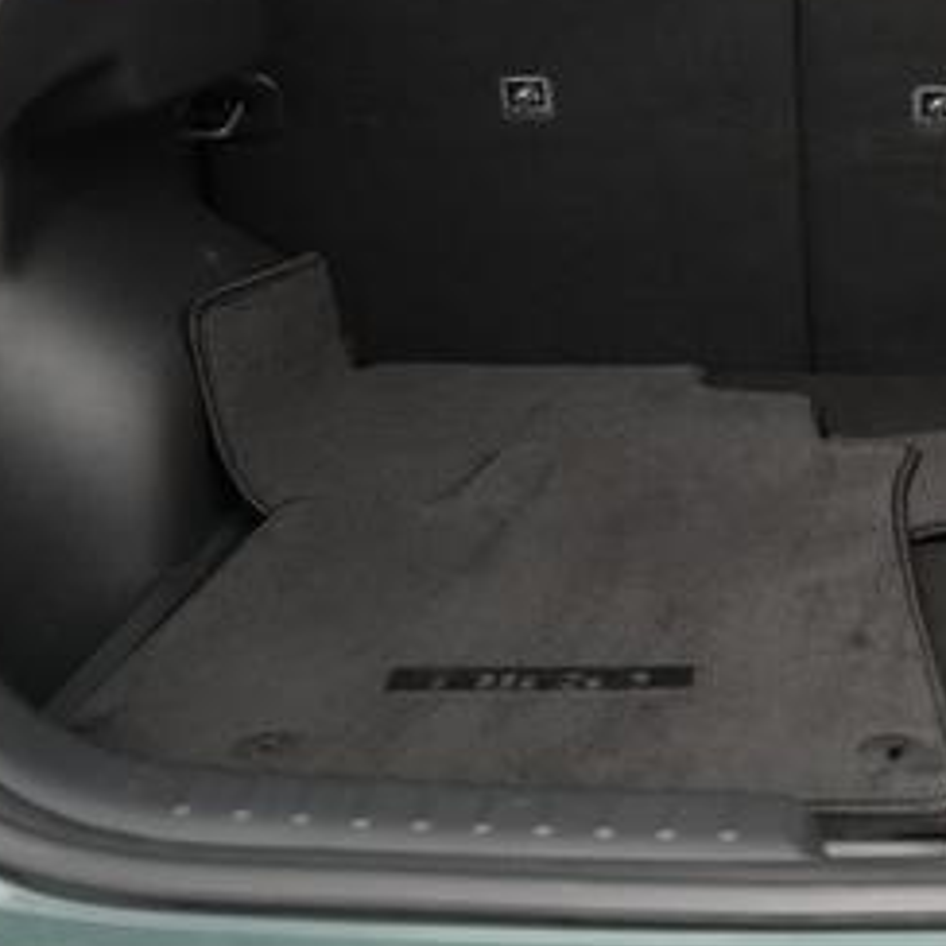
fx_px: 1793
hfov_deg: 27.9
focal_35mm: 58
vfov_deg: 29.0
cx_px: 934
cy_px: 209
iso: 5000
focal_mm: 26
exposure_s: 1/160
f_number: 2.8
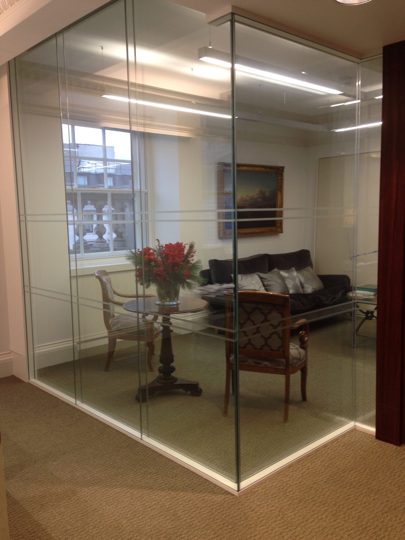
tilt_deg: -3.9
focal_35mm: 33
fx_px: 515
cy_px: 270
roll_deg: +2.6
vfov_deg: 55.4
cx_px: 202
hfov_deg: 42.9
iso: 64
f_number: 2.4
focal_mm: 4.12
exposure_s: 1/20
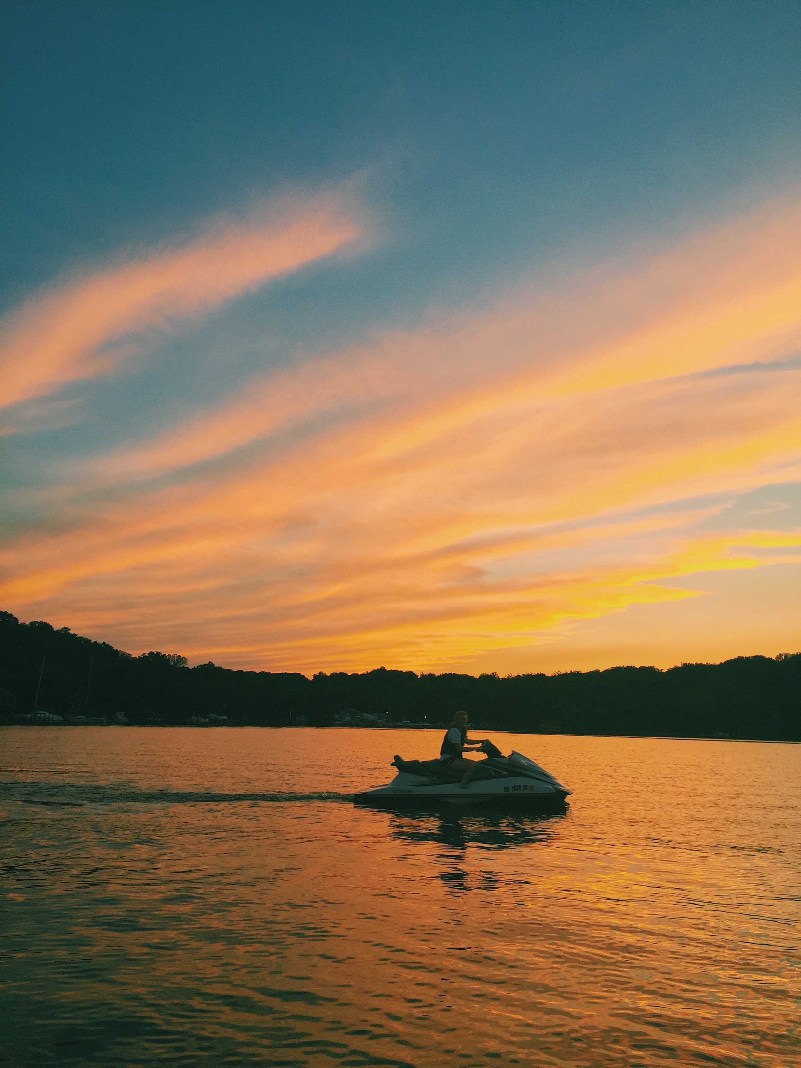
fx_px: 895
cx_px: 400
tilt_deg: +13.6
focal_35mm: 29
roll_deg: -2.7
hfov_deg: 48.2
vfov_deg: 61.7
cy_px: 534
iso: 32
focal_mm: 4.15
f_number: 2.2
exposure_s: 1/157
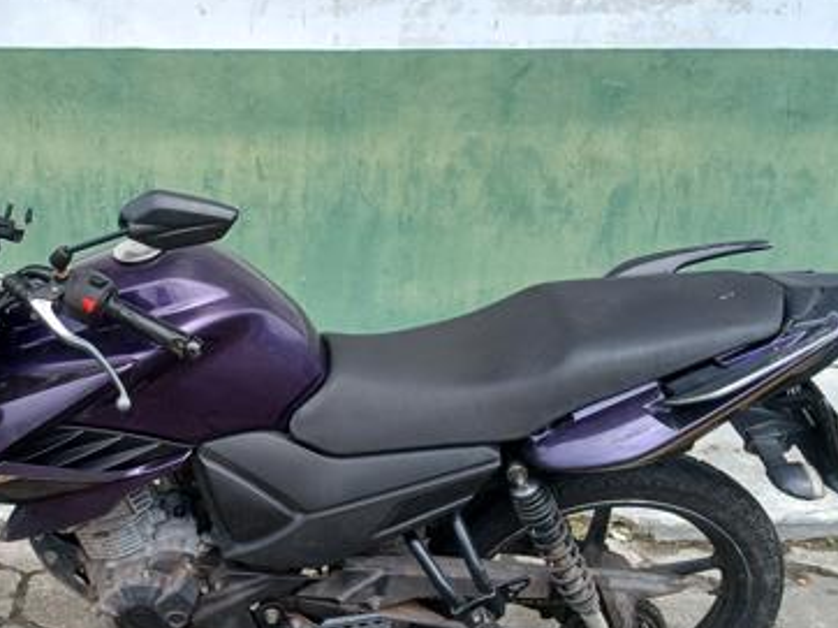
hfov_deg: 40.0
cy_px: 317
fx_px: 1113
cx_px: 194
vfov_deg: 31.5
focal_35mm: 46
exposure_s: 1/309
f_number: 1.8
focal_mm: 3.98
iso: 20
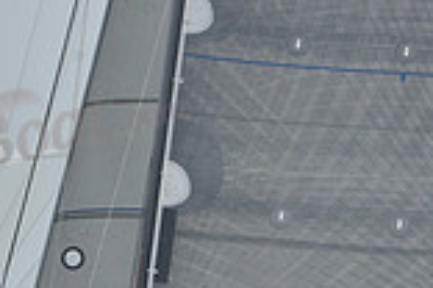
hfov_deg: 7.9
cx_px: 333
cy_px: 508
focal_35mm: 260
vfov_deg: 5.2
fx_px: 3127
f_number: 10
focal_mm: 70
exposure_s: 1/800
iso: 250
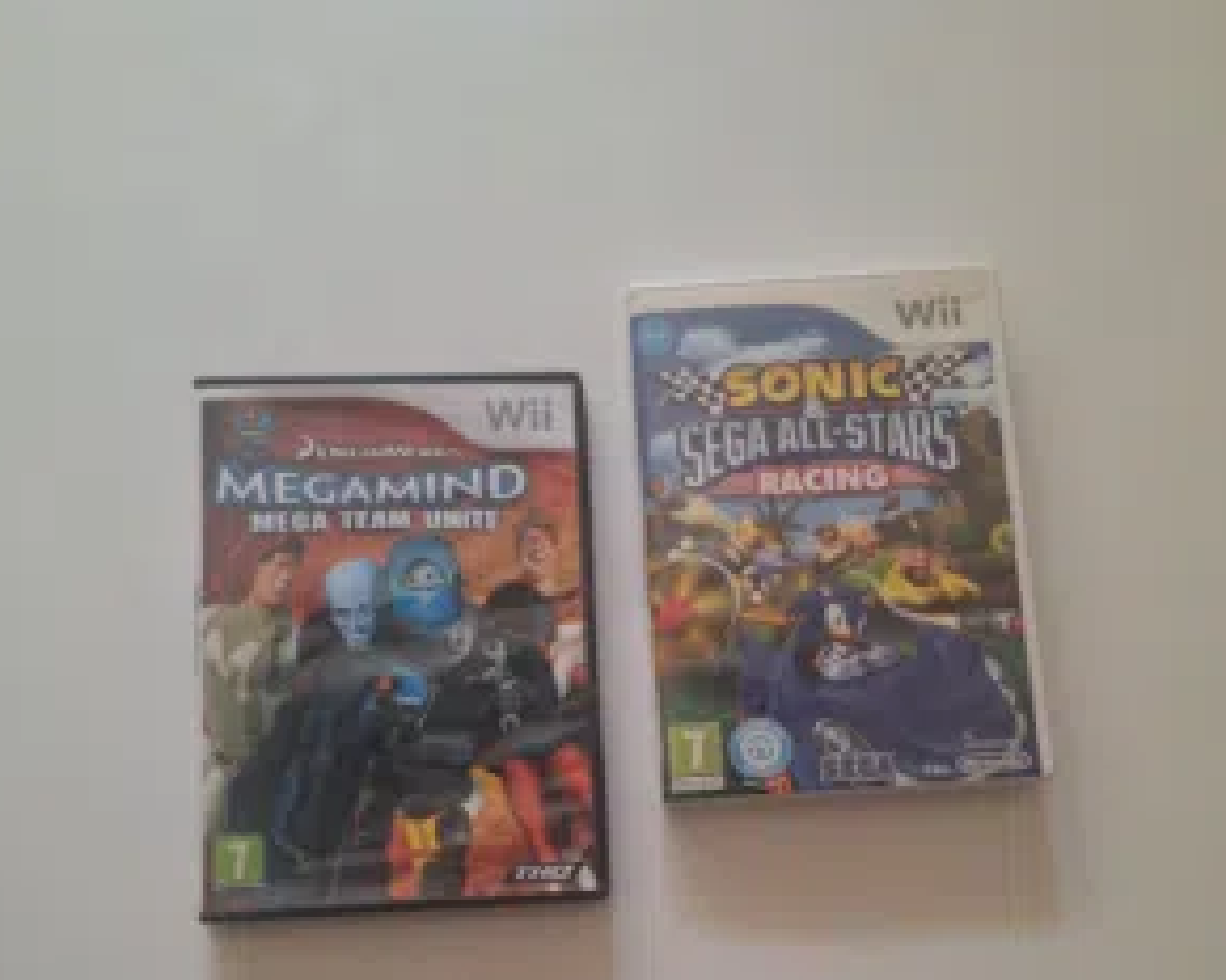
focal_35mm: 31
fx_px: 1125
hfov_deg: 57.2
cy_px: 710
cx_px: 621
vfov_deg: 45.8
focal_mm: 5.54
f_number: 1.8
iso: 100
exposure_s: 1/50
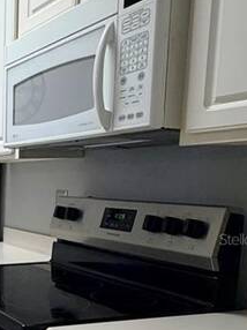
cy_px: 239
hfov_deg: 22.7
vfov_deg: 38.2
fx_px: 467
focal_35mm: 49
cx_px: -145
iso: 200
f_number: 2.2
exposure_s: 1/120
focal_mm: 2.22
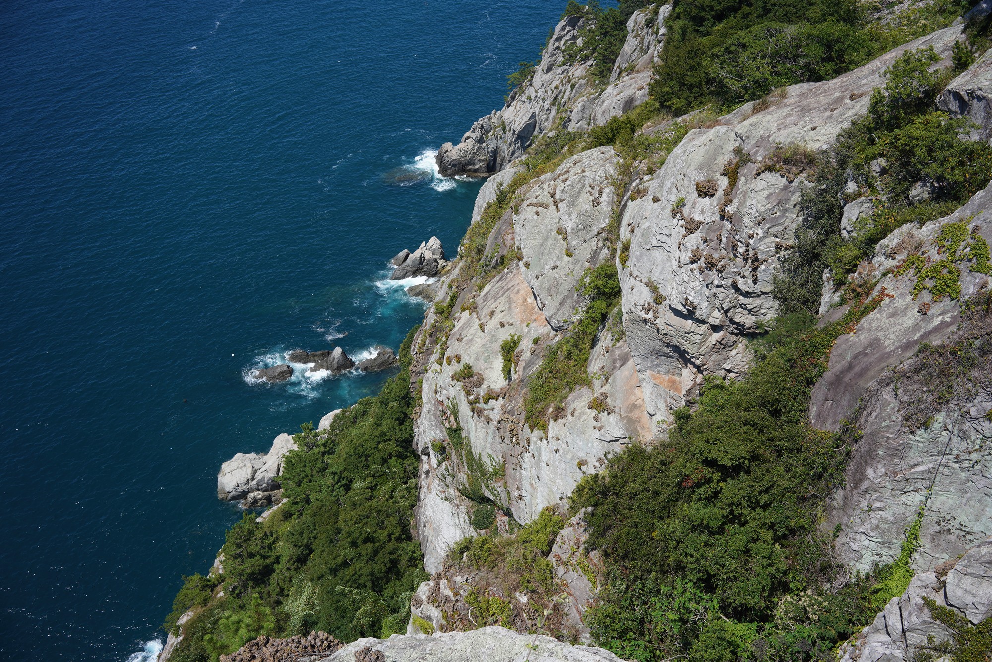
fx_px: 965
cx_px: 496
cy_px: 331
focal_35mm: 35
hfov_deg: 54.4
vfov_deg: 37.9
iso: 100
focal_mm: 35
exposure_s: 1/100
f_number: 13
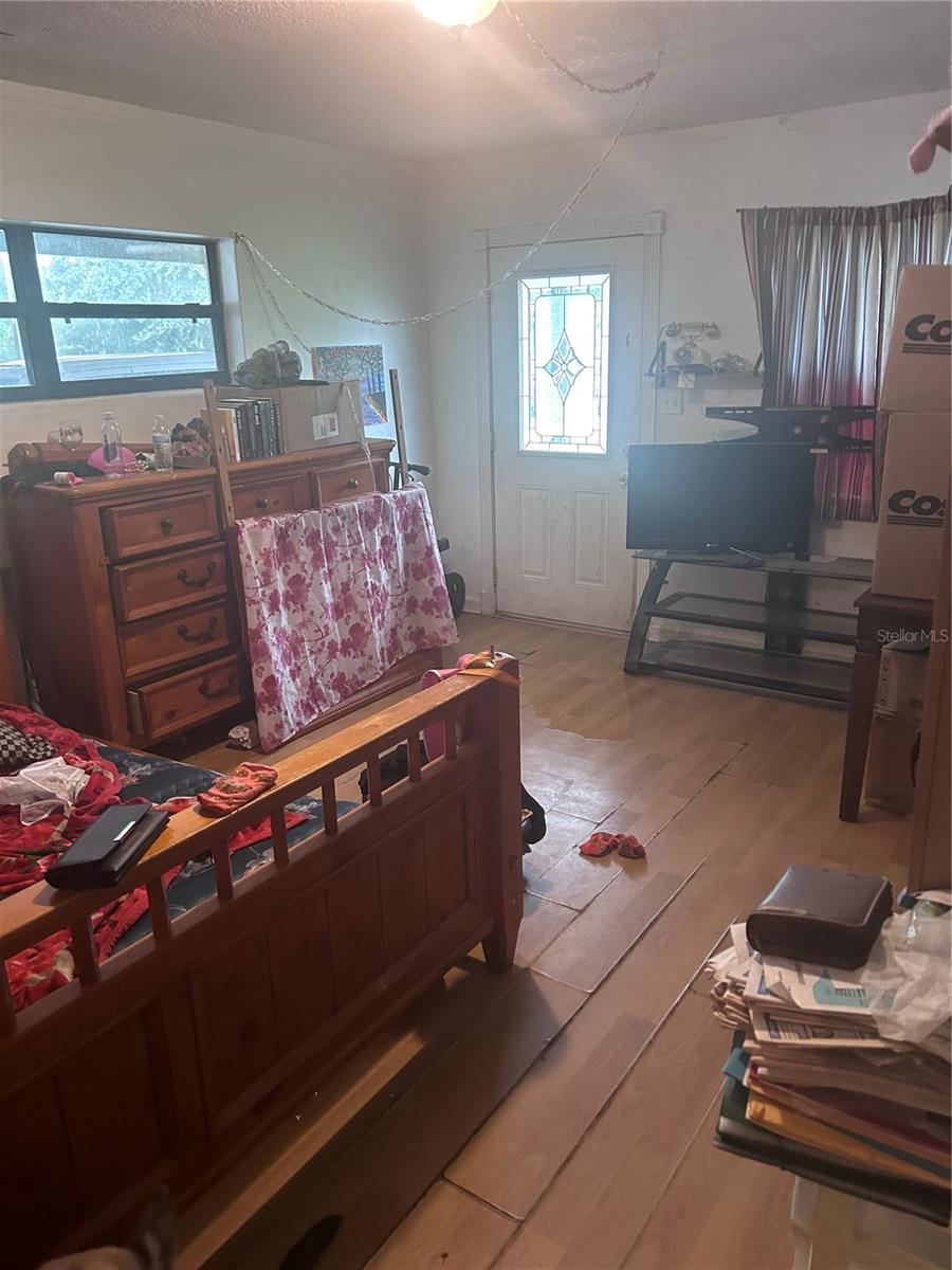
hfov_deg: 53.1
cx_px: 476
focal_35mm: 26
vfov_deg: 67.3
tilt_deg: -18.5
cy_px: 635
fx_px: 953
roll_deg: +0.3
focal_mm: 5.7
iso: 400
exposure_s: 1/40
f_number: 1.5
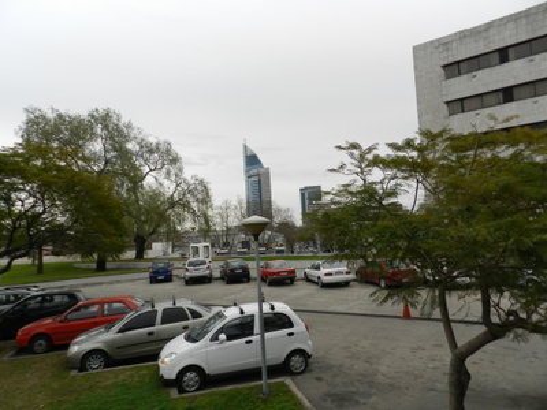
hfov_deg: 73.9
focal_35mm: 23
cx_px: 274
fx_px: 363
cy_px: 205
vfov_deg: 58.9
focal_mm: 4
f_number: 3.4
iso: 160
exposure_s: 1/500
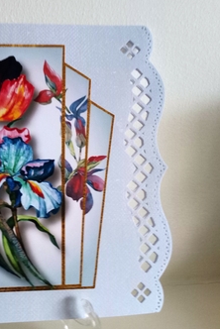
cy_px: 164
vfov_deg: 50.7
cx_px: 15
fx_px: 348
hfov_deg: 33.0
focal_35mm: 38
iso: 489
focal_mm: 3.5
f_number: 2
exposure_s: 1/33.3
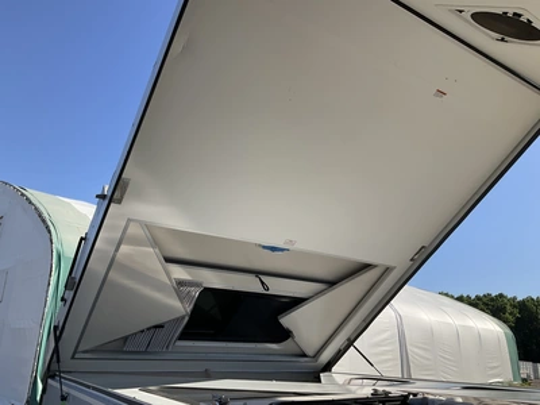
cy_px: 202
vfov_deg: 48.2
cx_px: 270
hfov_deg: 61.7
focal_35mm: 29
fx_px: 452
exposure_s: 1/1311
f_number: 1.8
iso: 25
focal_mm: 3
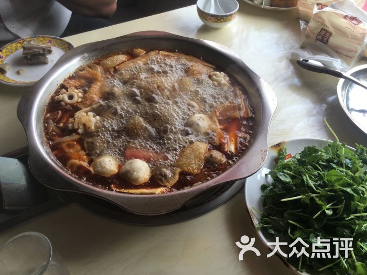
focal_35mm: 29
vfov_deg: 48.2
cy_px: 138
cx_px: 184
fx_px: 307
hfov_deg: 61.7
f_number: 2.2
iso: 25
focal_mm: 4.15
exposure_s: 1/104
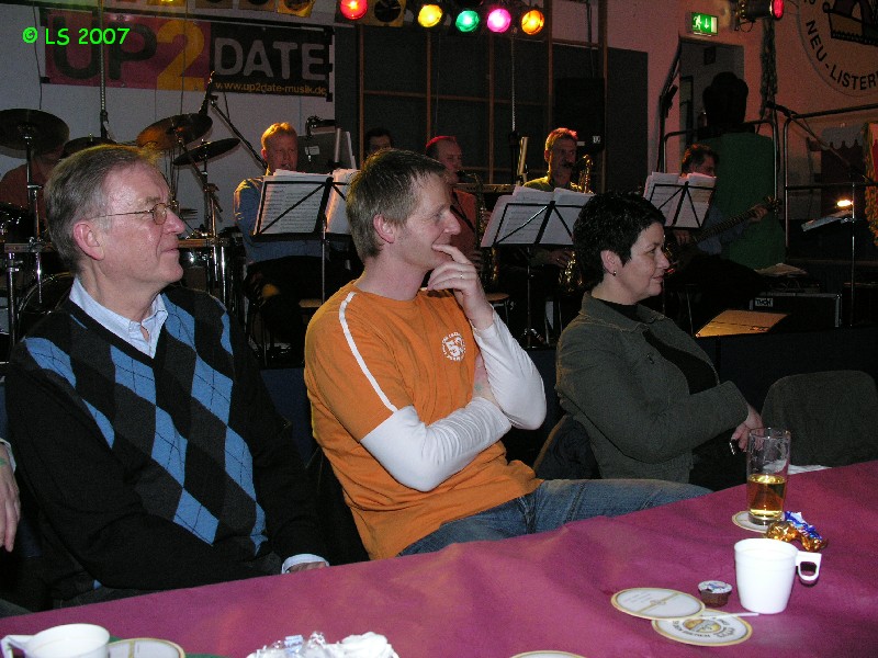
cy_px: 329
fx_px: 888
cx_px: 439
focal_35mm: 35
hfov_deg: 52.6
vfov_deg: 40.7
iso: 200
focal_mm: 8.9
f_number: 4
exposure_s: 1/60.1
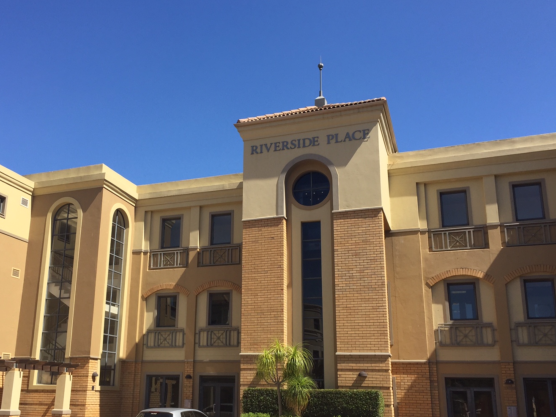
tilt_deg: +14.6
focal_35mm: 36
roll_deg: -2.1
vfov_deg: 39.5
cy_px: 245
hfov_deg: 51.0
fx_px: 578
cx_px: 222
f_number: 2.2
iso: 32
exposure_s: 1/1647
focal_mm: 4.15
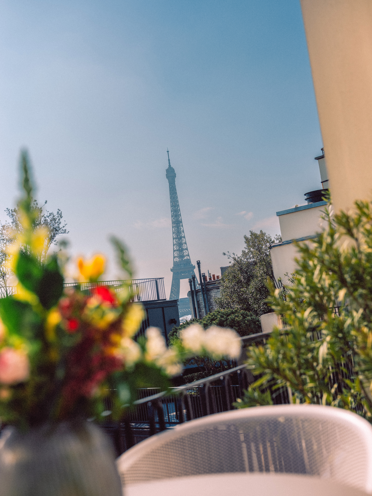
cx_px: 186
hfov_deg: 32.9
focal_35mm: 44
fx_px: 630
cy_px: 248
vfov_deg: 42.9
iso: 200
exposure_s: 1/1800
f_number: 4
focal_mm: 55
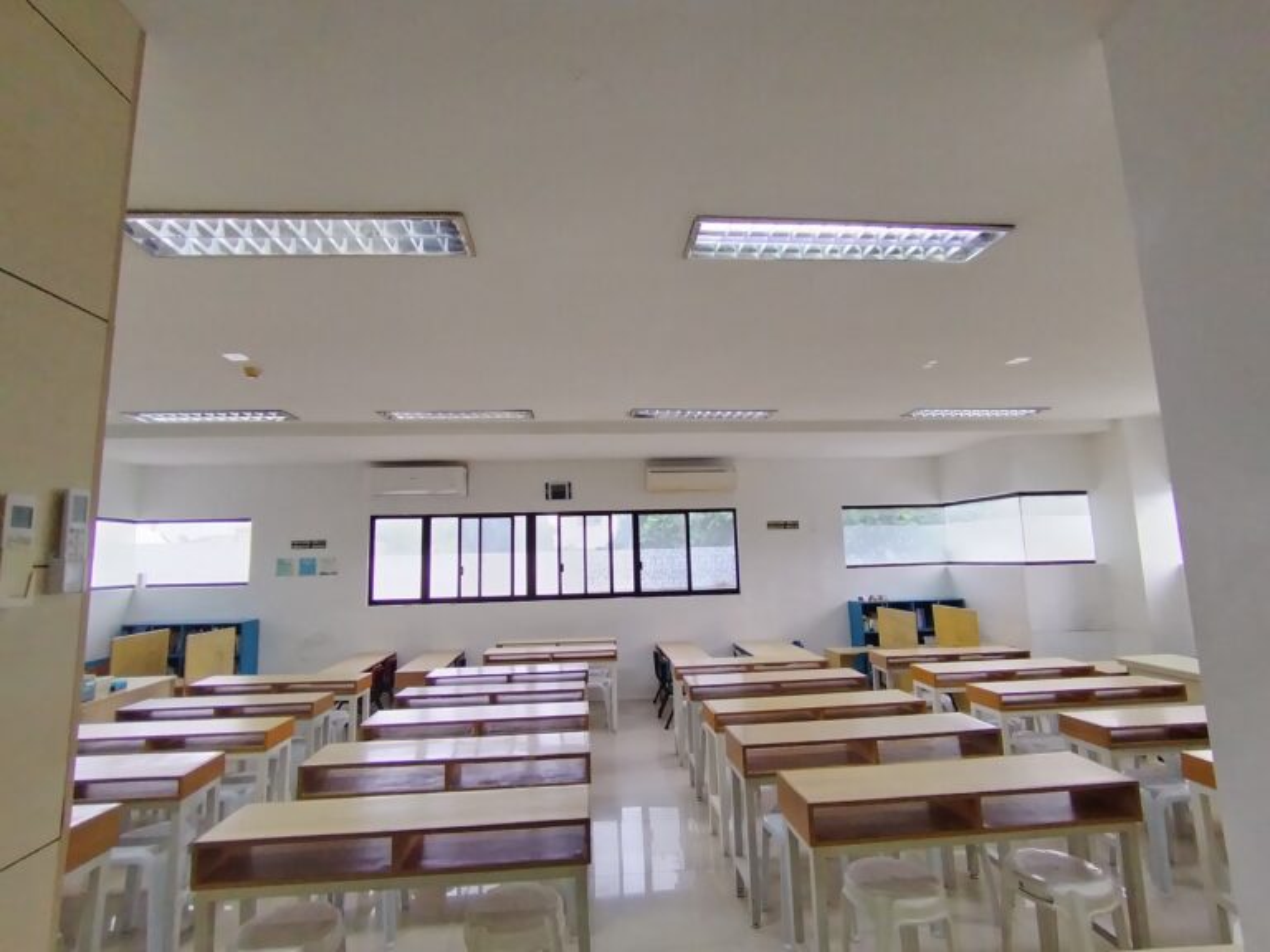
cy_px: 476
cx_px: 635
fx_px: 624
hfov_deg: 91.0
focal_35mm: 17
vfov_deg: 74.7
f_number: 2.2
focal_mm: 1.43
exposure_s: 1/60
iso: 207
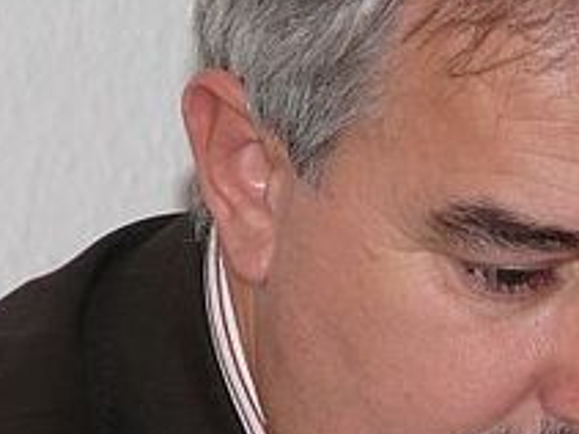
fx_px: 14811
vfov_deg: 1.7
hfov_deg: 2.2
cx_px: 513
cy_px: 201
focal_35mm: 886
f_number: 3.6
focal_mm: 55.4
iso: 100
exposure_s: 1/30
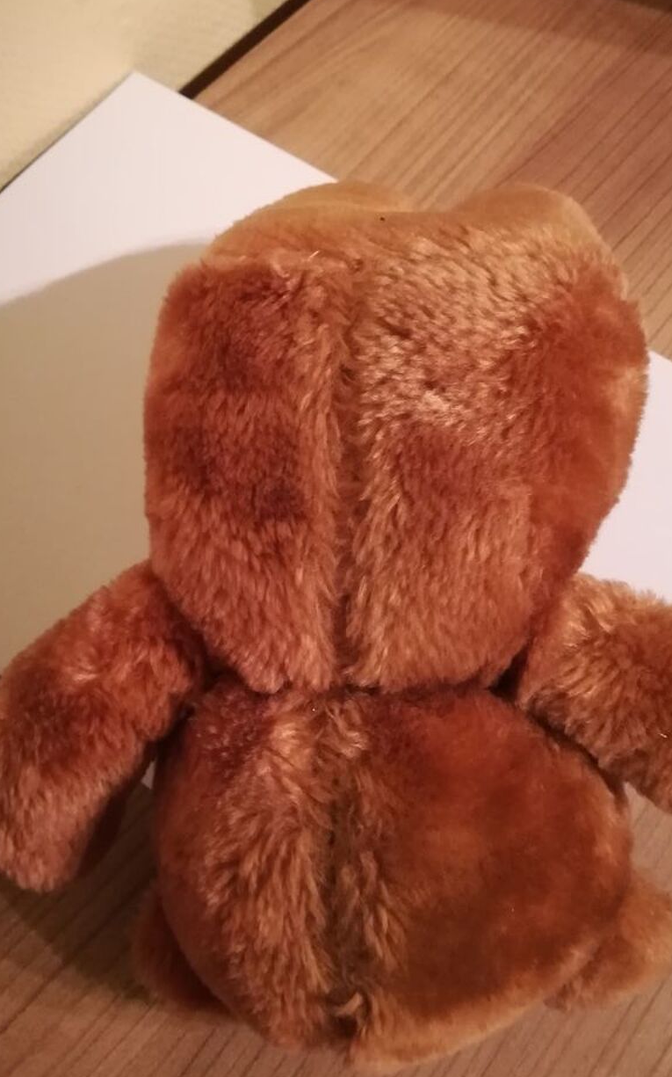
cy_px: 518
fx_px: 880
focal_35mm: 30
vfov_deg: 62.9
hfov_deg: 41.7
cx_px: 392
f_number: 2.2
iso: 640
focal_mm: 3.83
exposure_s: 1/14.3
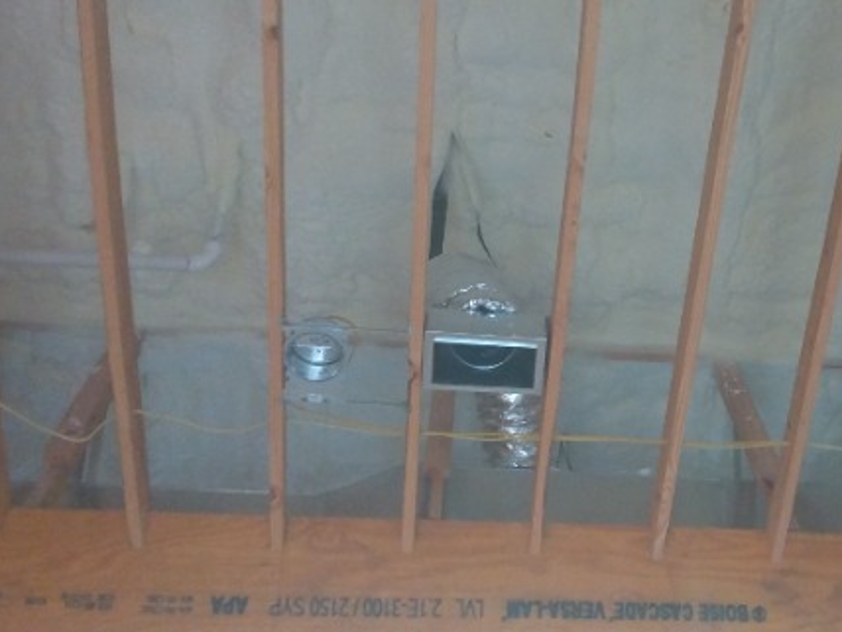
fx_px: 1046
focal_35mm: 43
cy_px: 333
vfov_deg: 33.6
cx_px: 712
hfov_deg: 41.3
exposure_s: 1/30
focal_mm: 3.54
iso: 488
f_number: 2
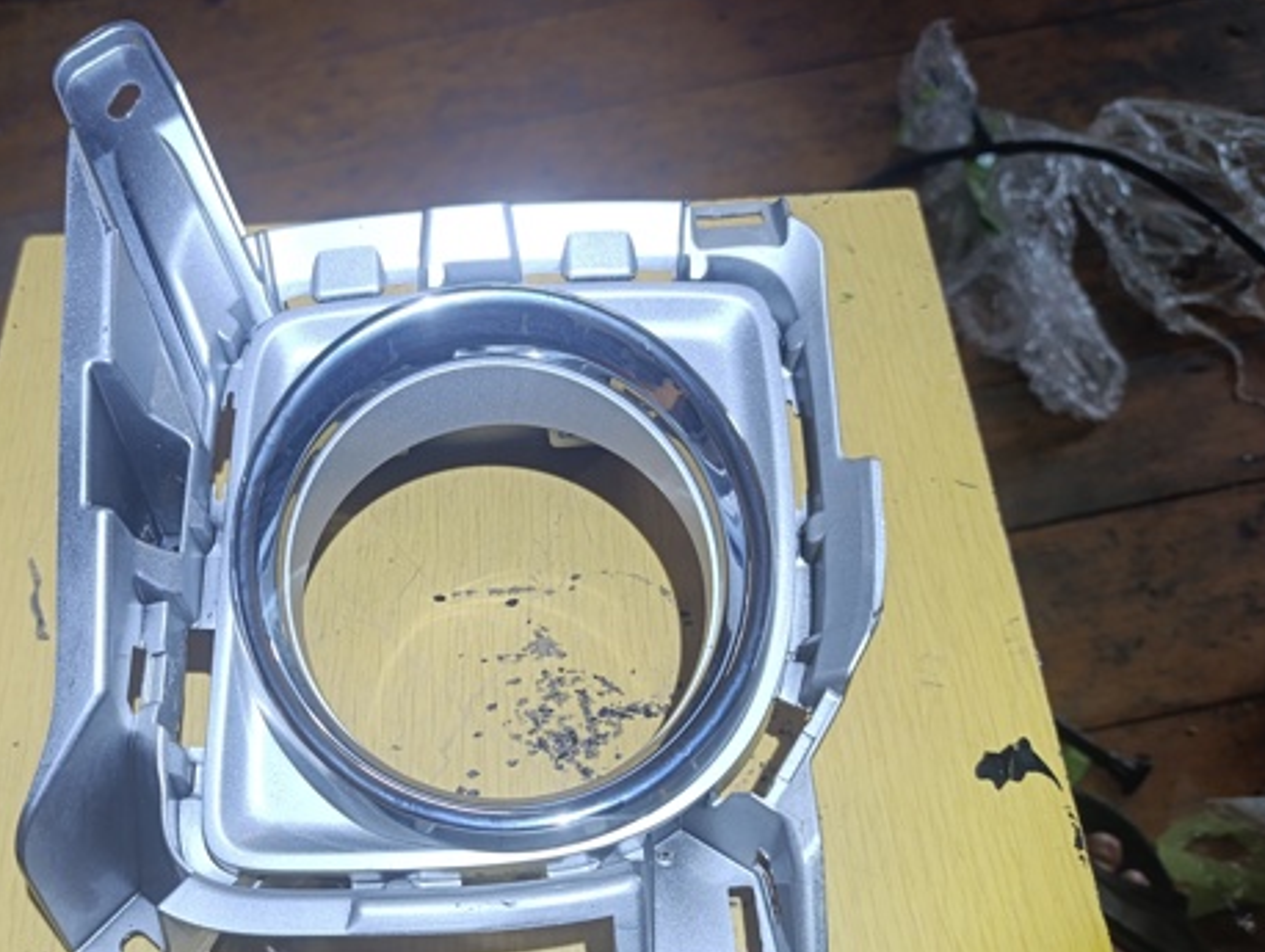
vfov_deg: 44.0
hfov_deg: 55.5
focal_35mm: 32
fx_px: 1171
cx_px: 421
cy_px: 582
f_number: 1.6
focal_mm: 6.14
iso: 250
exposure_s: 1/100
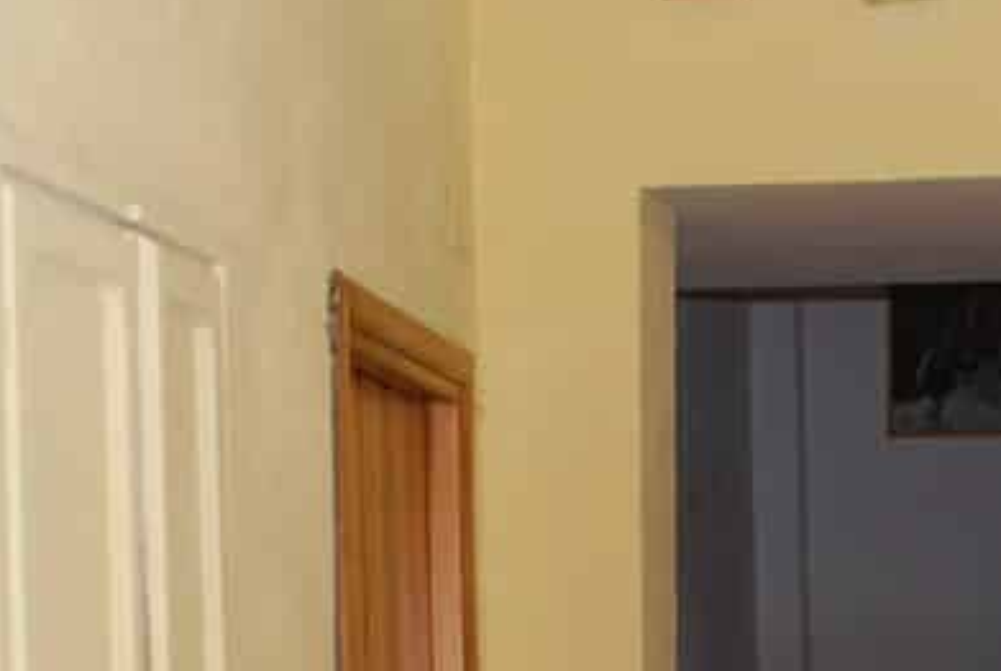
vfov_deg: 12.4
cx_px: 835
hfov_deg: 19.0
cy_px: 968
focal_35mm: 106
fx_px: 2952
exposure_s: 1/60
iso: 200
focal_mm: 18
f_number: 3.5
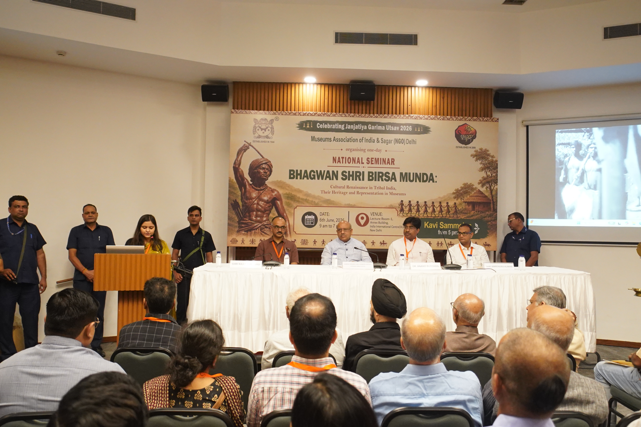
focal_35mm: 27
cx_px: 320
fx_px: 481
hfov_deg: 67.4
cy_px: 214
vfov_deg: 47.9
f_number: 2.8
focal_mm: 18
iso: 3200
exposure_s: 1/200
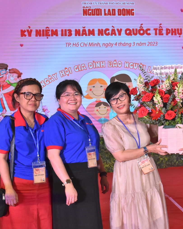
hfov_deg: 32.6
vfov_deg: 41.2
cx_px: 143
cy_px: 115
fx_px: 305
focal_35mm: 45
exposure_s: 1/125
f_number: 10
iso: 1600
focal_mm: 20
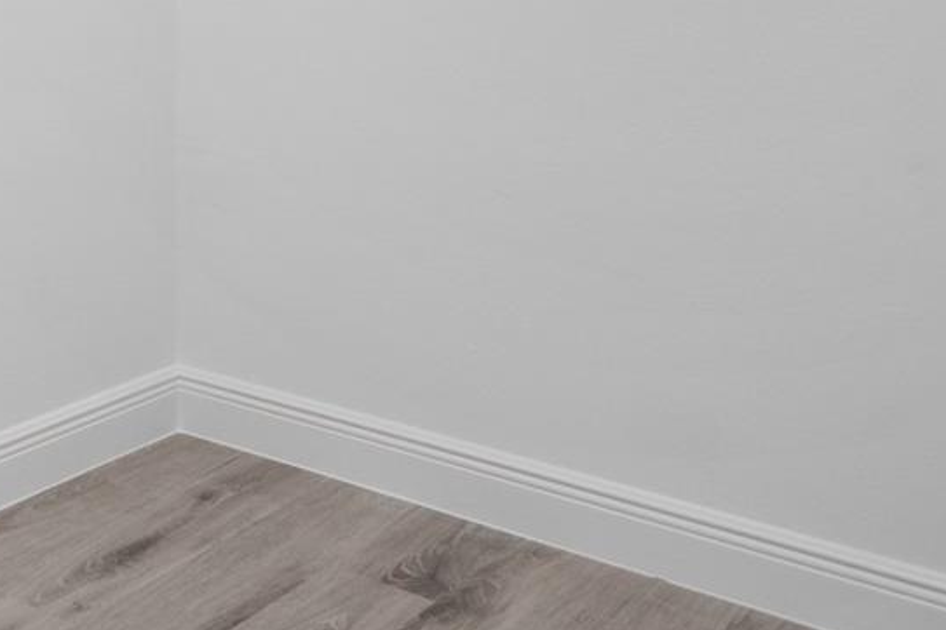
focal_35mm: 53
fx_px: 1393
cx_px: -192
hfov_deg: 31.4
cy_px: -150
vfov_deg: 23.1
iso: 100
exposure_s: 1/30
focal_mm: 12
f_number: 2
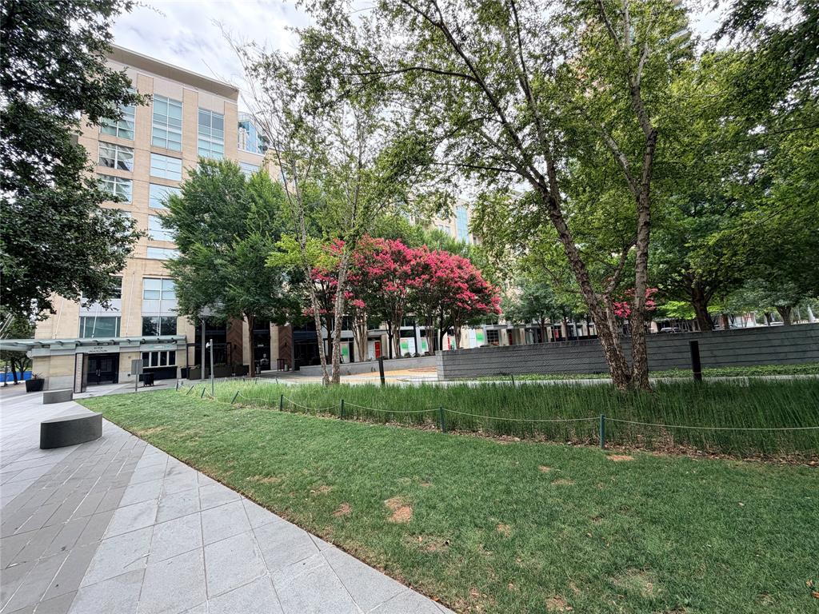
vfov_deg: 85.7
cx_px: 410
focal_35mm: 14
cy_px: 307
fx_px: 331
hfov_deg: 102.1
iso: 40
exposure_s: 1/255
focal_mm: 2.22
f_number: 2.2
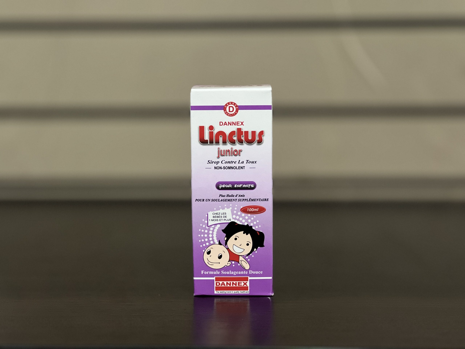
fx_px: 1034
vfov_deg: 19.1
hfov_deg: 25.3
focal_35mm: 77
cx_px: 232
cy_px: 174
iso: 400
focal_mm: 9
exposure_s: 1/33
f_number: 2.8
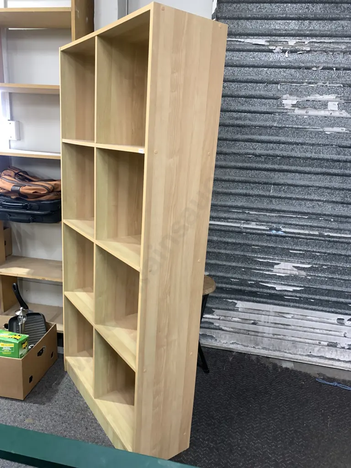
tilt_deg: -14.0
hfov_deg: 53.1
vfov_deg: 67.3
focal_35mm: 26
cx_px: 176
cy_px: 234
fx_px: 352
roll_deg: -3.1
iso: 200
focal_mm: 4.25
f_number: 1.8
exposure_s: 1/50
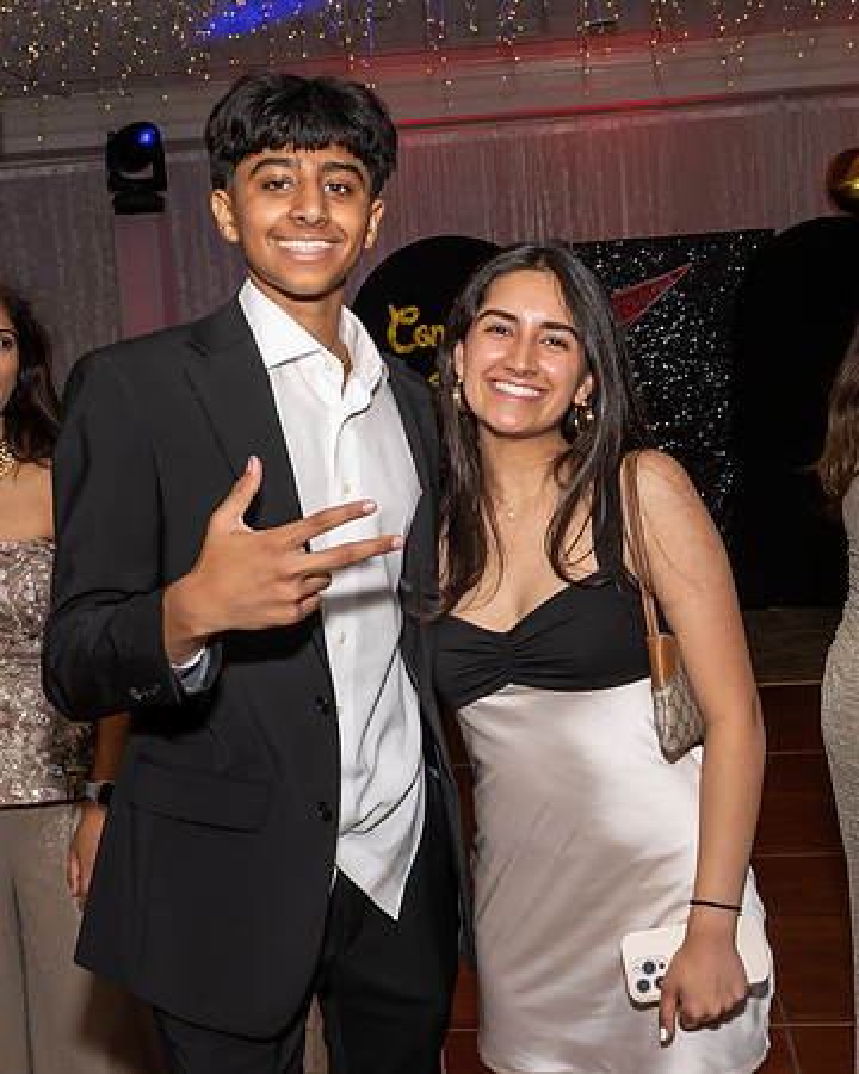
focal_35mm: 51
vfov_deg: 37.0
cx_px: 441
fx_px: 1605
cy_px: 556
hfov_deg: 30.0
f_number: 7.1
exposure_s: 1/250
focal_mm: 23
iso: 800
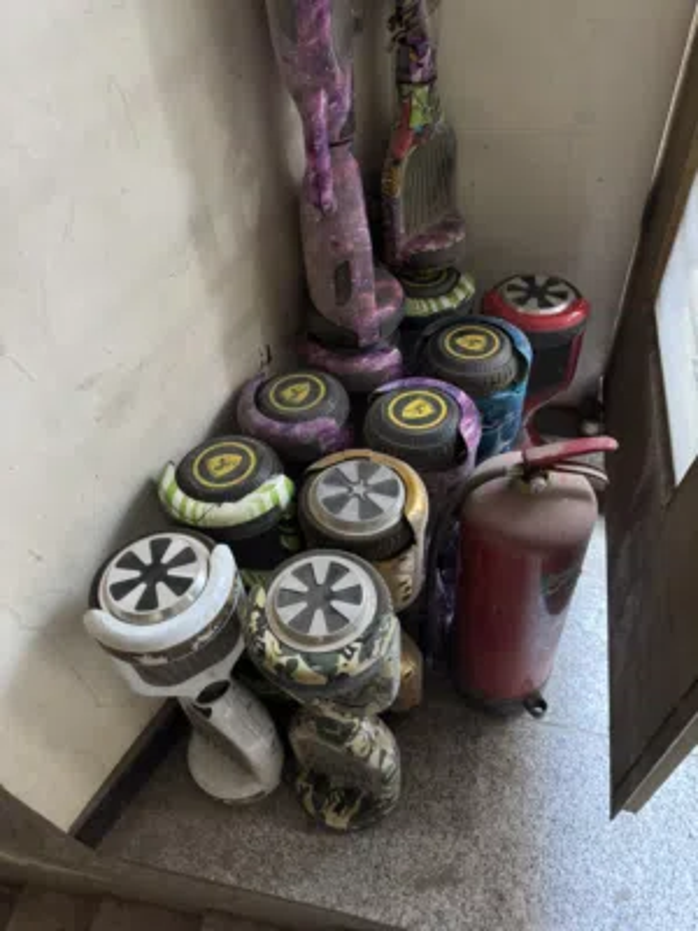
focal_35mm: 24
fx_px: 645
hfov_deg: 56.8
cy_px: 466
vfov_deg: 71.6
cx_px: 349
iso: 800
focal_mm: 6.76
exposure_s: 1/33
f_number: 1.78
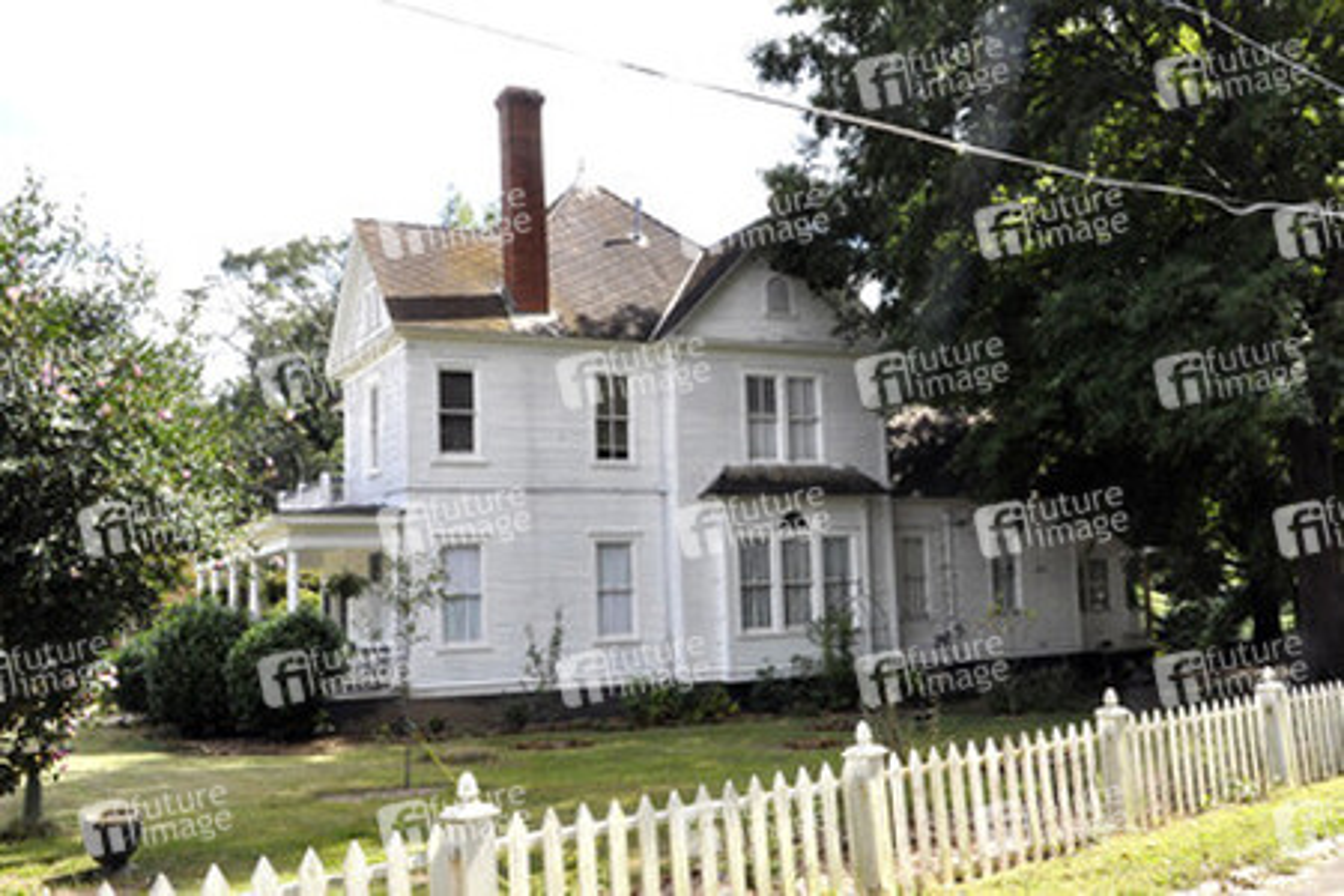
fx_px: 1232
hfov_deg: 57.2
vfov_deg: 40.0
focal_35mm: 33
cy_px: 448
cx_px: 672
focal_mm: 22
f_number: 18
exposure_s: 1/200
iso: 1000
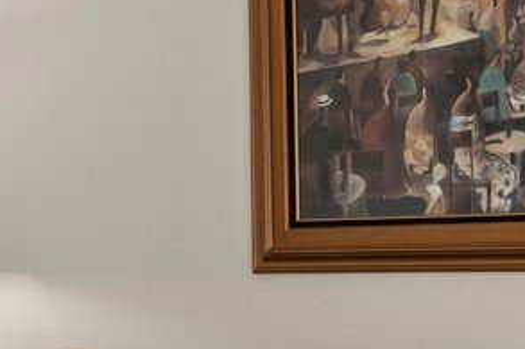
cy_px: 271
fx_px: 1530
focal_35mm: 105
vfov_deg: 13.0
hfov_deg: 18.6
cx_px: -73
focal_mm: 10
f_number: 10
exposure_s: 1/1.67
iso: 400
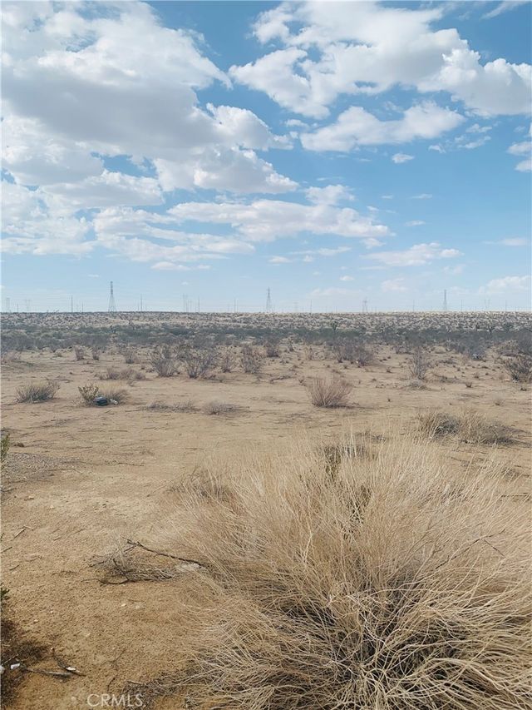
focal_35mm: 26
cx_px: 266
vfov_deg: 67.3
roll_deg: -0.3
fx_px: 533
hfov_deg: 53.1
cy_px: 355
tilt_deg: -3.4
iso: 25
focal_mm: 4.25
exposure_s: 1/3401
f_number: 1.8
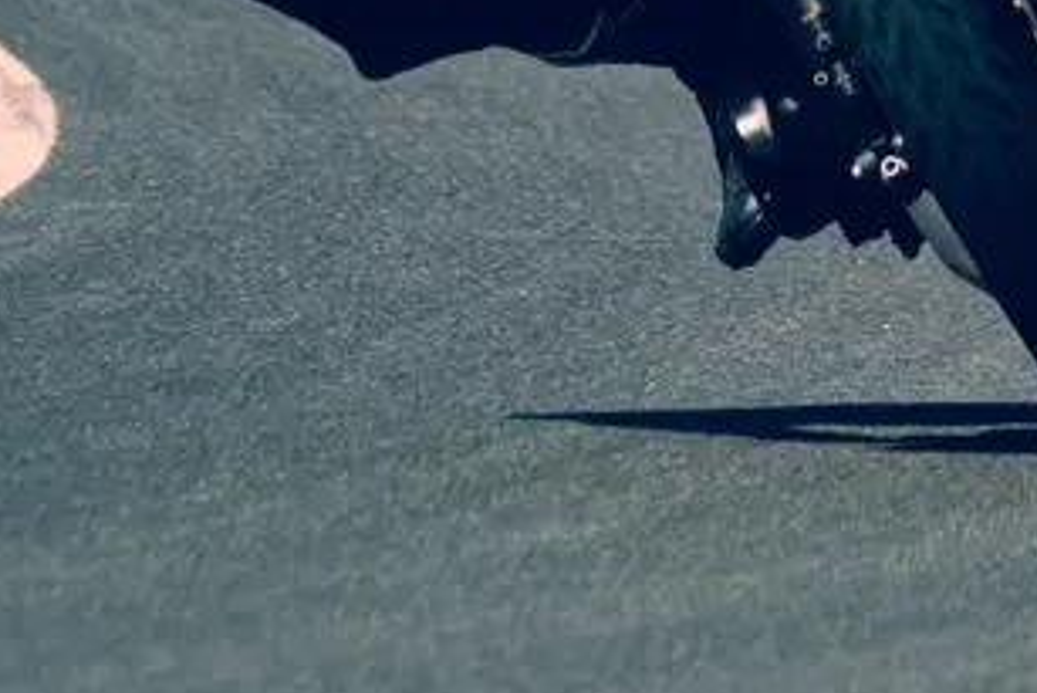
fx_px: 33803
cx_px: 780
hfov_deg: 1.8
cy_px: -362
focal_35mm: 1173
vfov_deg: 1.2
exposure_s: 1/1250
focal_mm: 200
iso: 200
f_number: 5.6
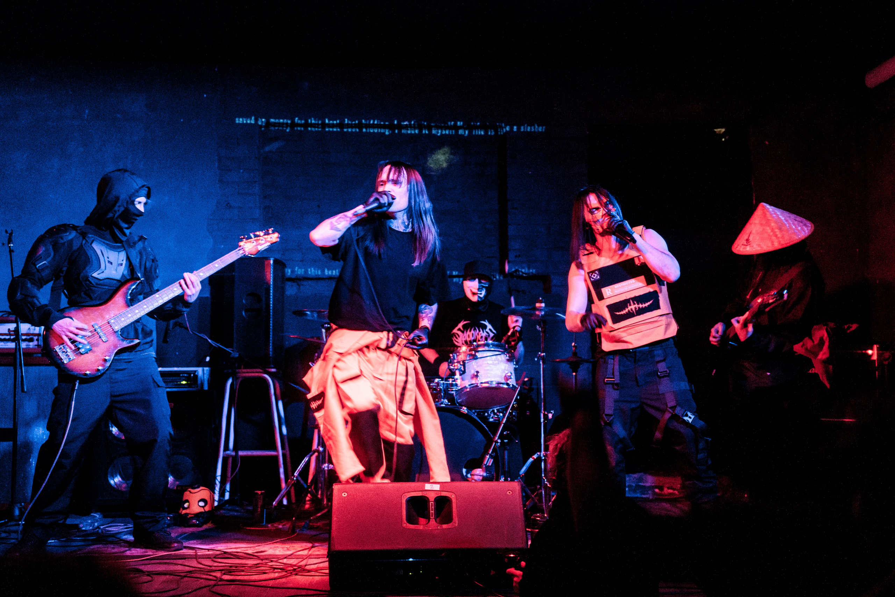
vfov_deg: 28.9
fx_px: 1158
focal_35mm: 47
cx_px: 456
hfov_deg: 42.3
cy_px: 299
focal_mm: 45
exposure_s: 1/50
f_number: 3.2
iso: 6400
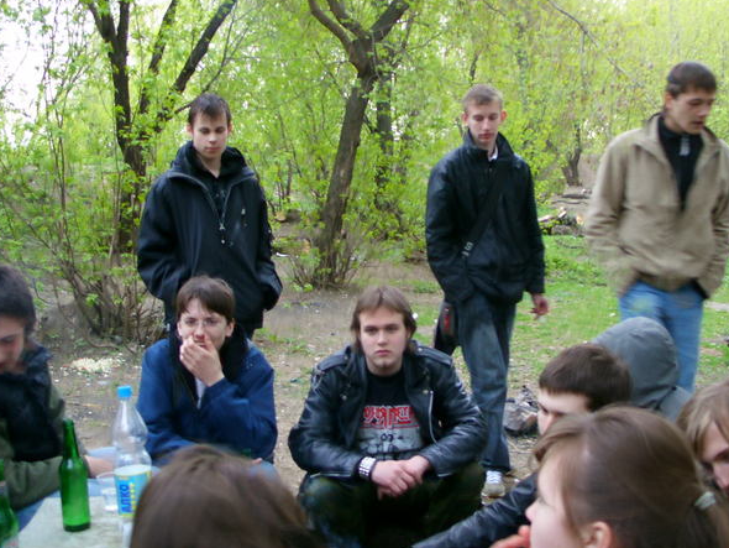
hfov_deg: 37.4
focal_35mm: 51
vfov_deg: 28.5
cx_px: 397
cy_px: 237
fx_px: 1074
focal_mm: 8.86
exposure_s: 1/5
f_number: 2.9
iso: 50
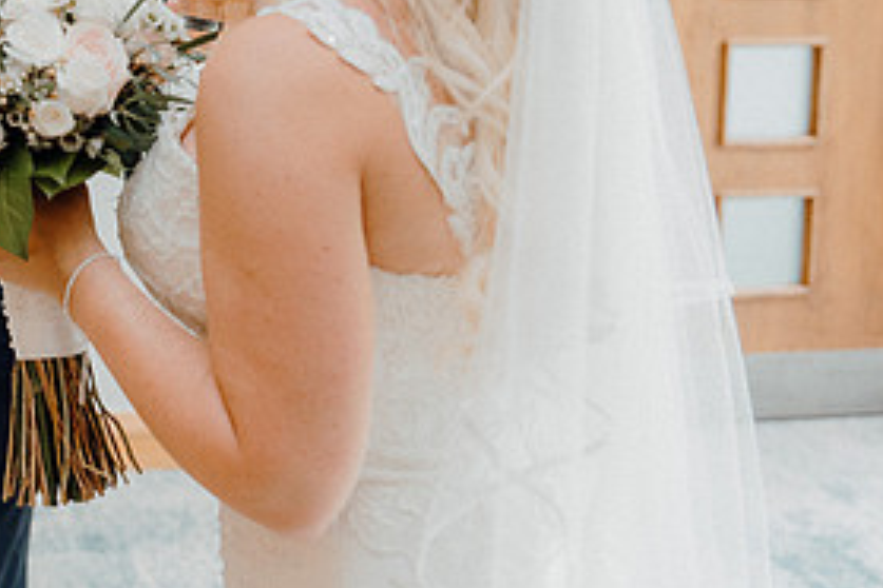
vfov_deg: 17.3
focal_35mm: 77
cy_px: -2
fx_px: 1888
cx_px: -16
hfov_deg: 25.0
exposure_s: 1/200
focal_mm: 37
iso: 2500
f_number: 3.5
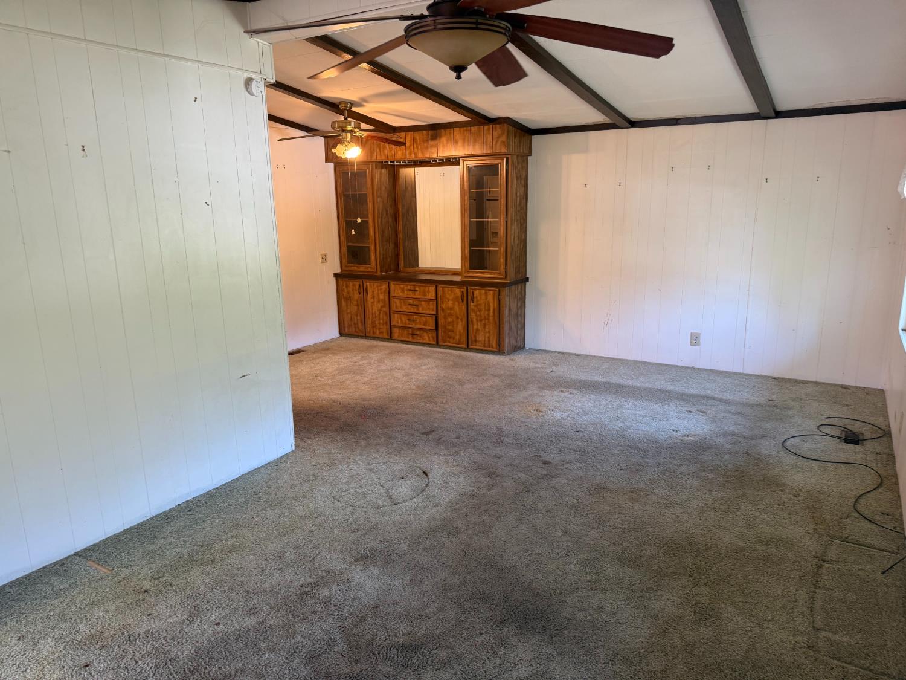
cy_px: 340
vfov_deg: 56.8
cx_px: 453
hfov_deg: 71.6
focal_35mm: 24
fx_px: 628
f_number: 1.78
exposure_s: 1/60
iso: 200
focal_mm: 6.76
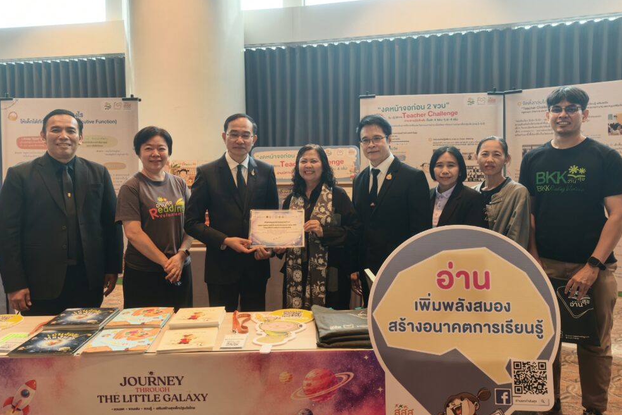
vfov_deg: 49.4
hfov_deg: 69.4
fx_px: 449
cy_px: 180
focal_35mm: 26
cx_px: 299
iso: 369
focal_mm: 7
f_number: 1.57
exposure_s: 1/400
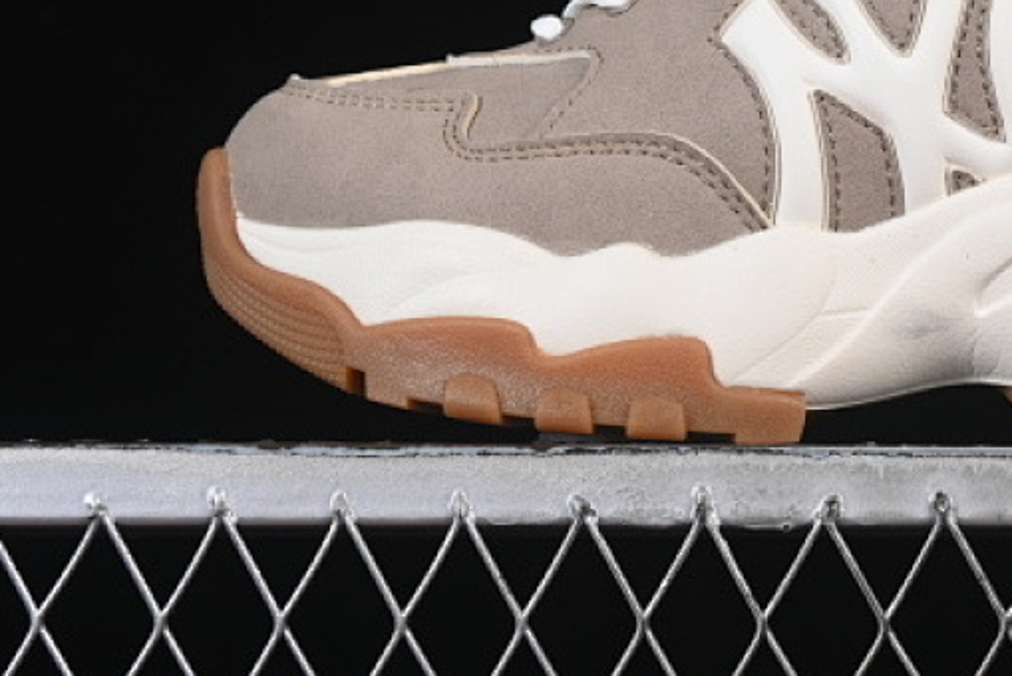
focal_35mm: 159
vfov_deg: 8.6
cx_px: 867
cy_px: 8
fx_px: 4472
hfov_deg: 12.8
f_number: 8
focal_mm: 50
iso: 160
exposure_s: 1/80
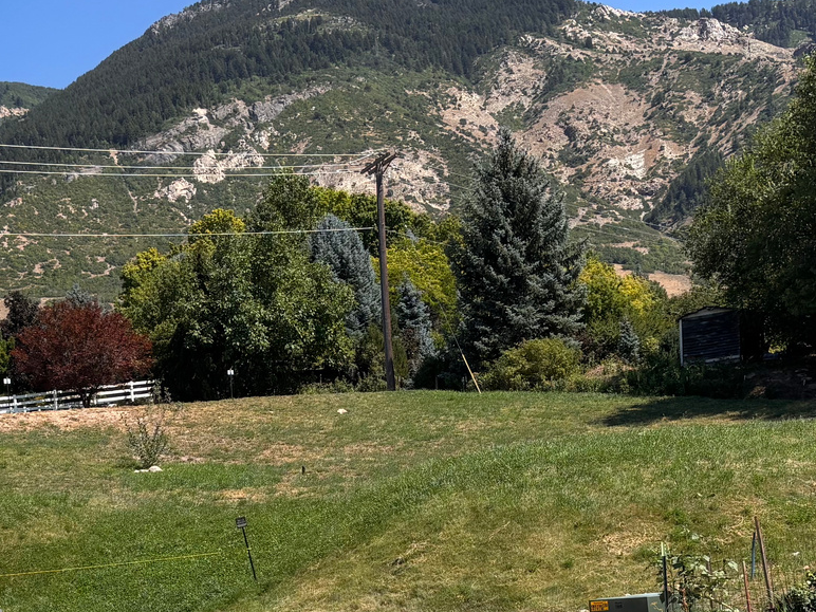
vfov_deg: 20.9
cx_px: 202
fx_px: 1627
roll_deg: +4.4
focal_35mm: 69
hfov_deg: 27.8
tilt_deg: +0.8
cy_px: 543
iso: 50
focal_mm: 5.96
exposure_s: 1/2710
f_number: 1.6
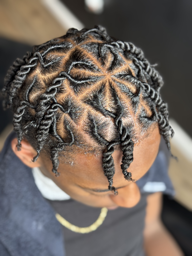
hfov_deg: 30.3
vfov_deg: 39.7
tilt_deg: -46.2
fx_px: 355
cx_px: 96
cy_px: 128
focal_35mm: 48
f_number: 1.78
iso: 80
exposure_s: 1/55
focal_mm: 6.76
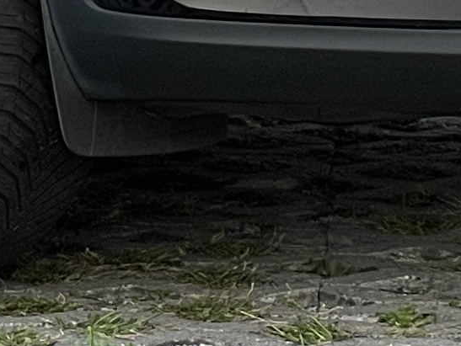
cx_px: -293
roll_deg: +0.2
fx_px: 5104
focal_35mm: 383
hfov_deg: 5.1
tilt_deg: +0.6
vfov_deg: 3.8
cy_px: -512
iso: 25
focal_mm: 6
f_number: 2
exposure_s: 1/484
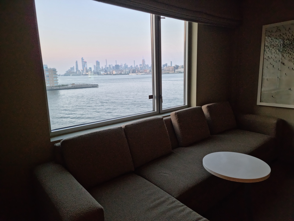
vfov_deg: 56.8
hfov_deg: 71.6
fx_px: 204
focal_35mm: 24
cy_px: 110
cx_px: 147
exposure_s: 1/60
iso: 200
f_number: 1.8
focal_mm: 6.7
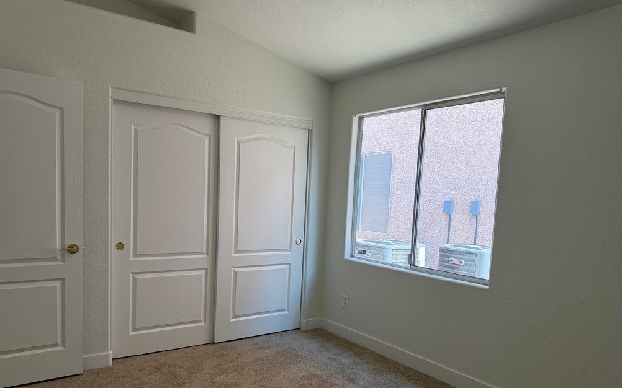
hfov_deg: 70.4
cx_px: 305
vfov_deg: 47.3
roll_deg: -2.1
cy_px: 234
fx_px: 441
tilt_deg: -4.6
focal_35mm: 26
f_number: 1.78
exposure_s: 1/218
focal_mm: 6.76
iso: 64
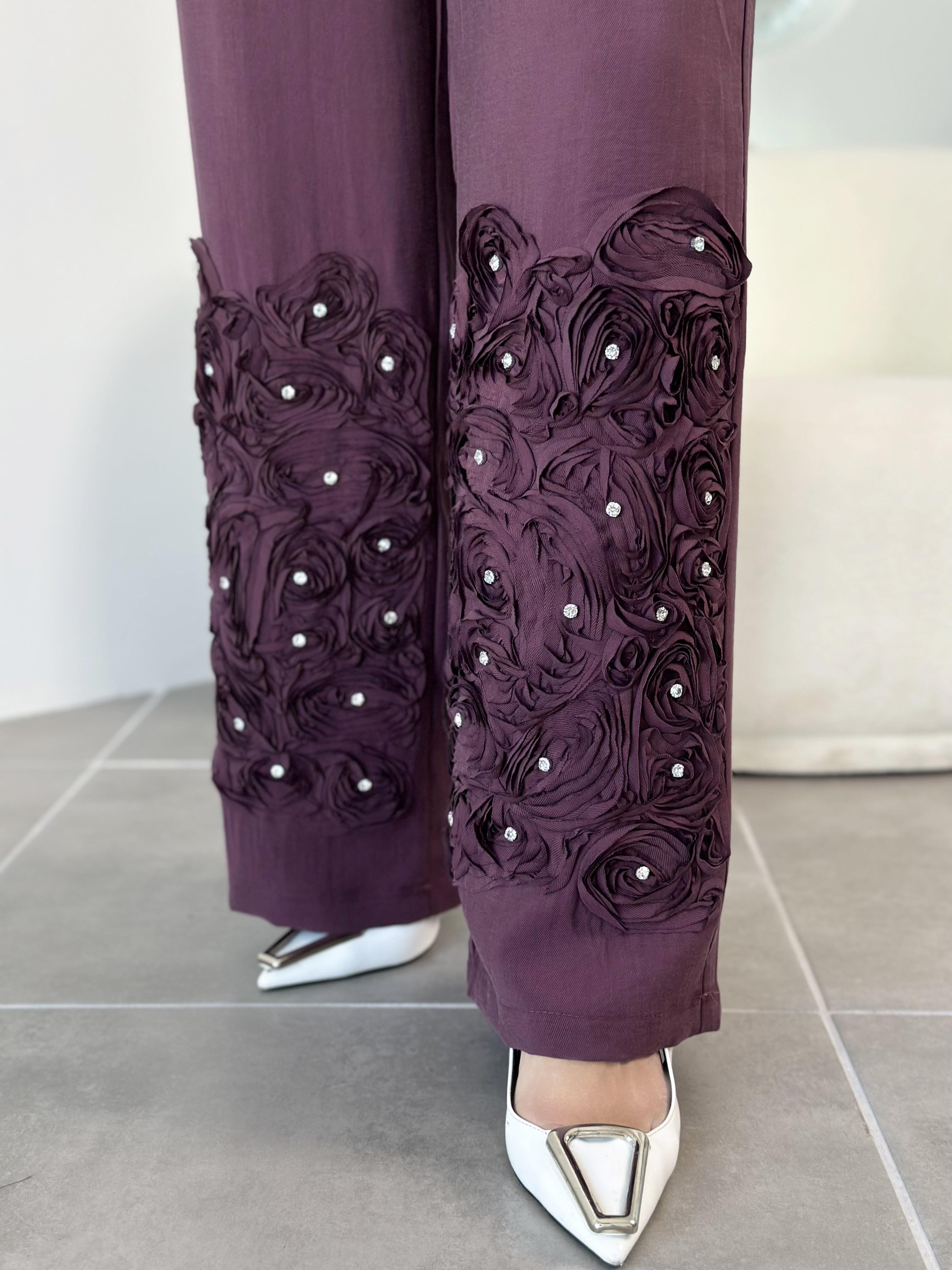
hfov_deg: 30.3
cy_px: 635
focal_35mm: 48
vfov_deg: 39.7
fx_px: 1760
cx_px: 476
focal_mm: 6.86
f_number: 1.78
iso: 80
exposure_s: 1/157
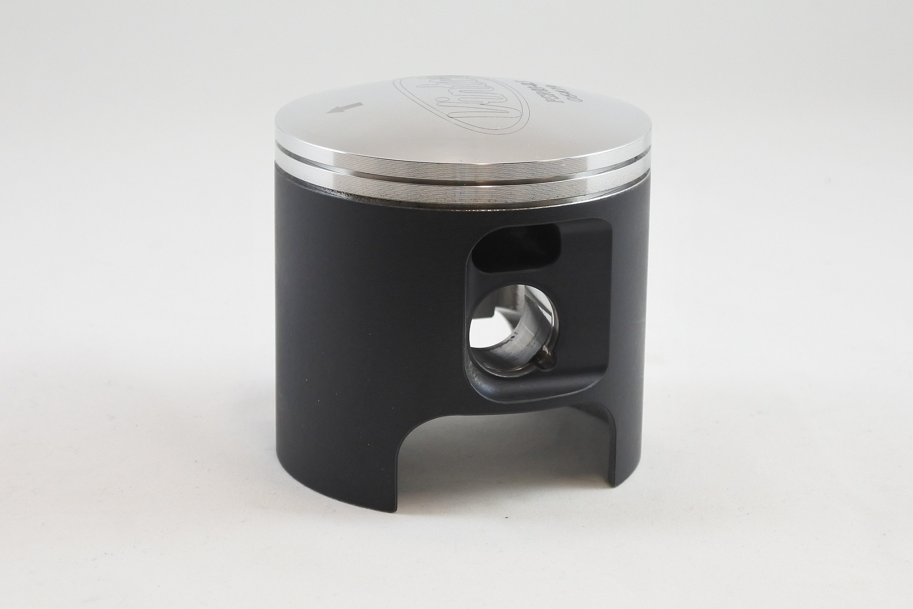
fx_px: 1192
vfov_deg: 28.6
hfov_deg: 41.9
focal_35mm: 47
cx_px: 456
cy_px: 304
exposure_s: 1/125
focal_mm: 17.6
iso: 450
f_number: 4.5
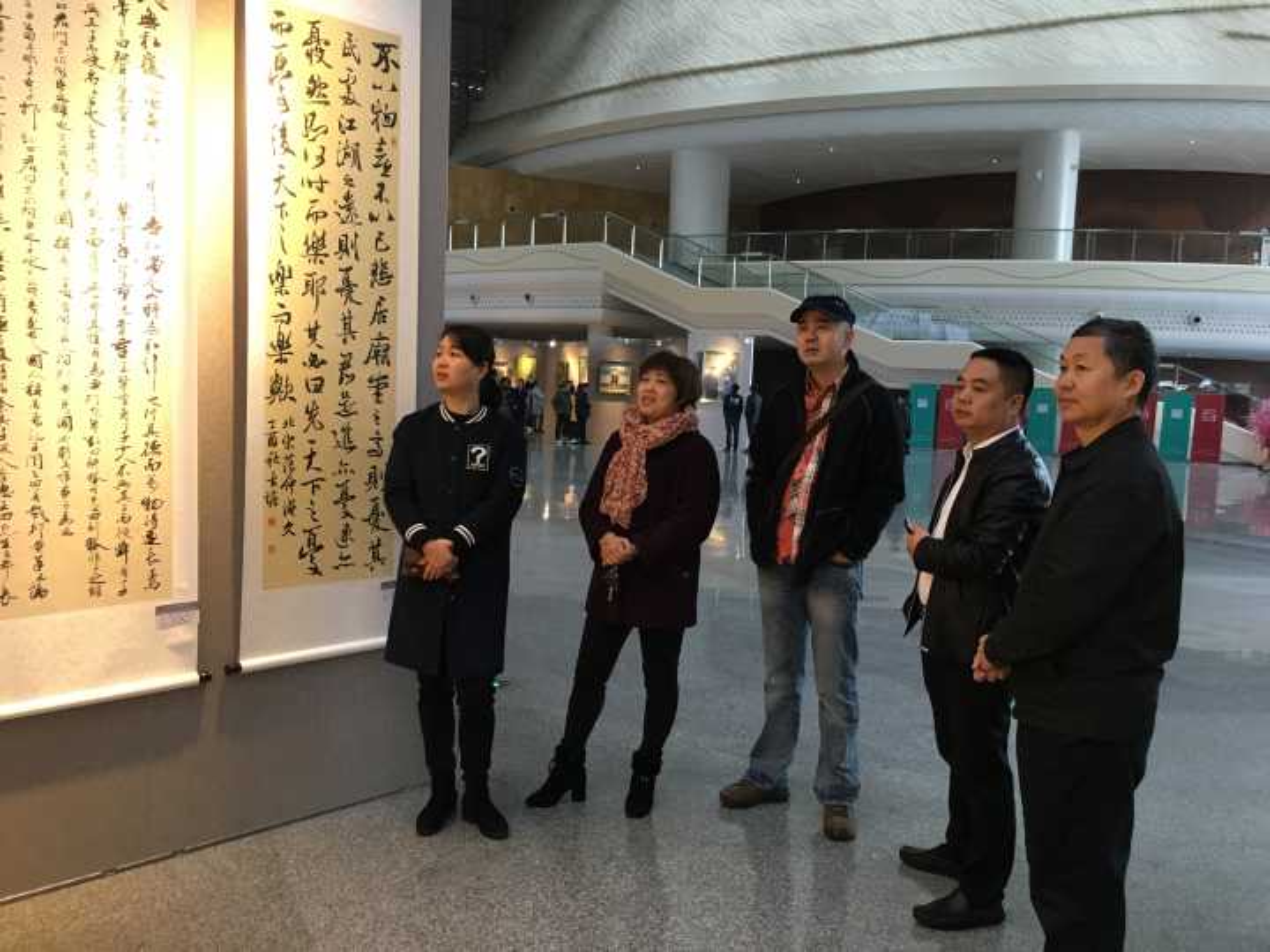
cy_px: 476
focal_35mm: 29
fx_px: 1064
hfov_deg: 61.7
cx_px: 635
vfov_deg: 48.2
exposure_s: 1/33
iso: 160
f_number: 2.2
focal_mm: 4.15
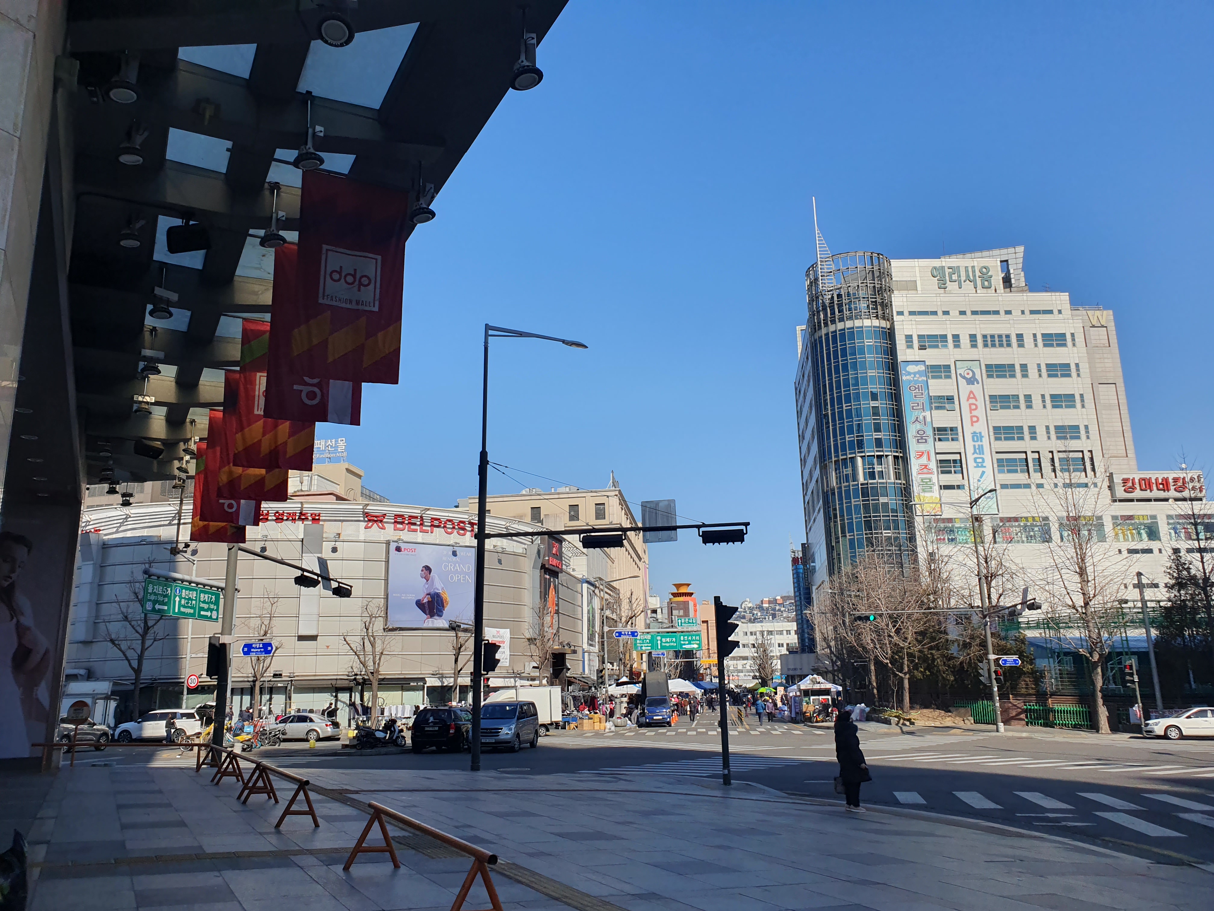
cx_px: 607
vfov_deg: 53.1
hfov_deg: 67.3
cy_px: 456
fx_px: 912
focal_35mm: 26
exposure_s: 1/2328
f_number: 2.4
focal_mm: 4.32
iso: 50
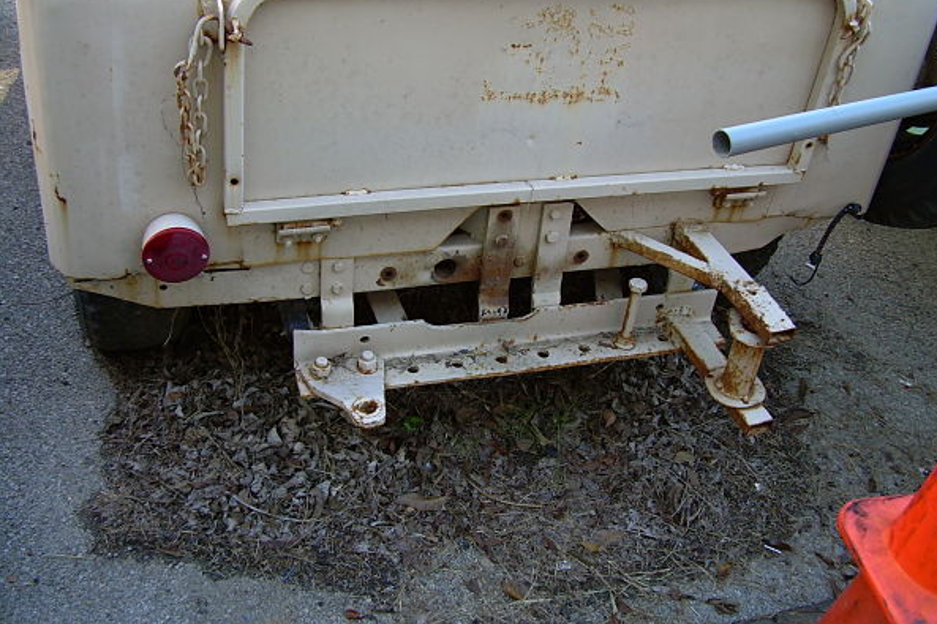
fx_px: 1041
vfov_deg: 33.3
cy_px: 270
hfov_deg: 48.5
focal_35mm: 40
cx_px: 472
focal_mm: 6.3
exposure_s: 1/77.8
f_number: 2.8
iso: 50
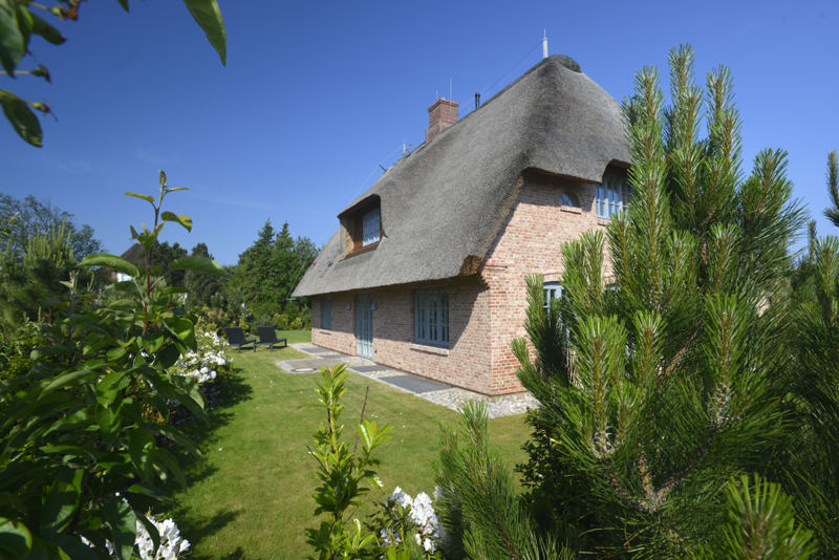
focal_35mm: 17
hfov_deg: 93.3
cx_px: 420
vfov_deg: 70.5
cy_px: 280
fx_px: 396
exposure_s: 1/400
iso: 400
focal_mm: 17
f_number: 10
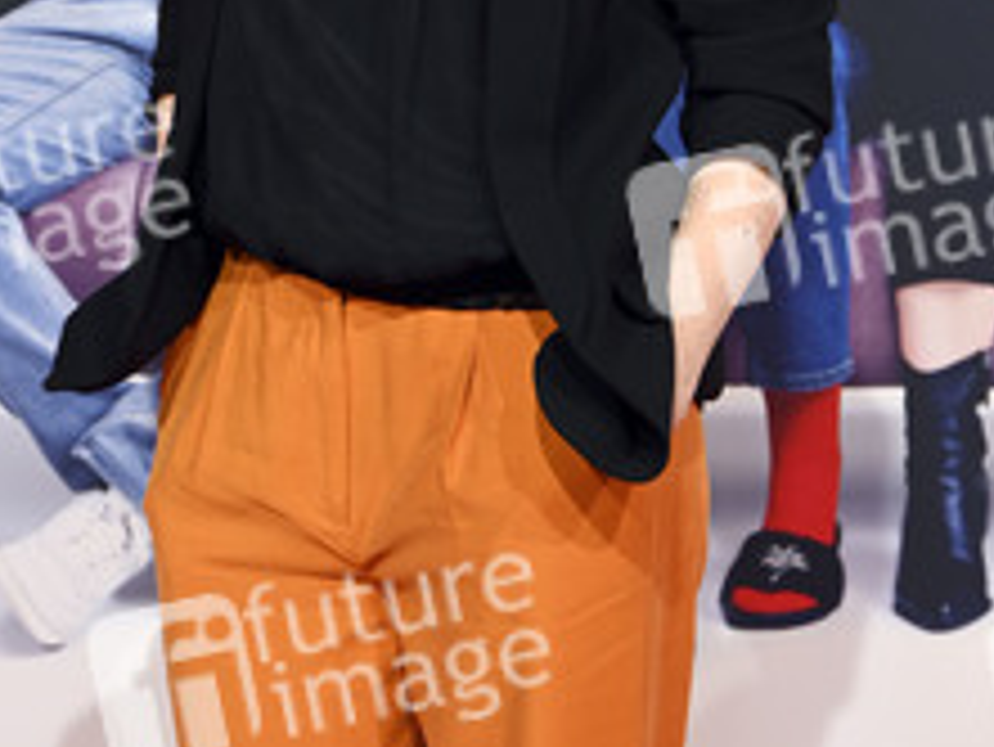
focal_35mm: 200
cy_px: -14
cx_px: 450
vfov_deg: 7.4
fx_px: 5746
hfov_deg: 9.9
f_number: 6.3
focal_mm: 115
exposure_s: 1/160
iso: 1250
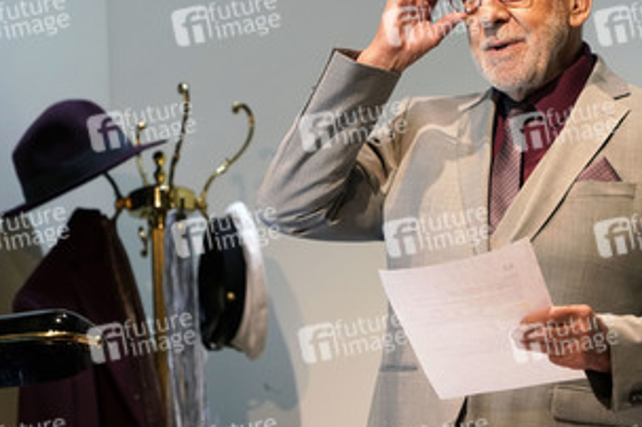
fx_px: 4703
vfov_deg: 5.2
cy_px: 180
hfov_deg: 7.8
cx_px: 381
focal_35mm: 264
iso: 3200
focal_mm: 178
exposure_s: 1/250
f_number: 5.6
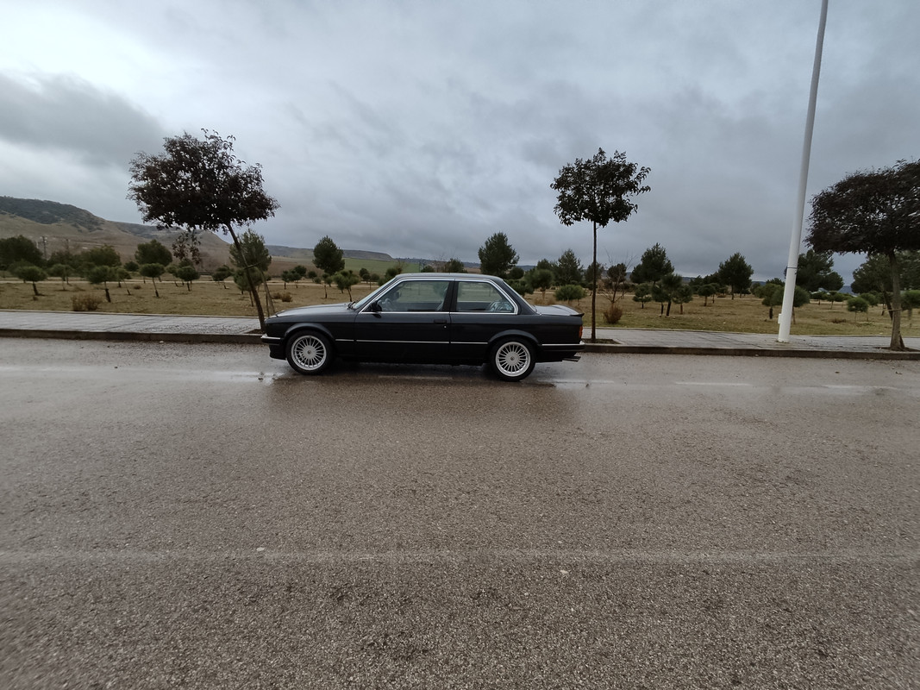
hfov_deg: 98.2
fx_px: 399
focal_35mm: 15
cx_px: 460
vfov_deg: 81.7
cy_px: 345
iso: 50
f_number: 2.2
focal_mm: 1.6
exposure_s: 1/1006
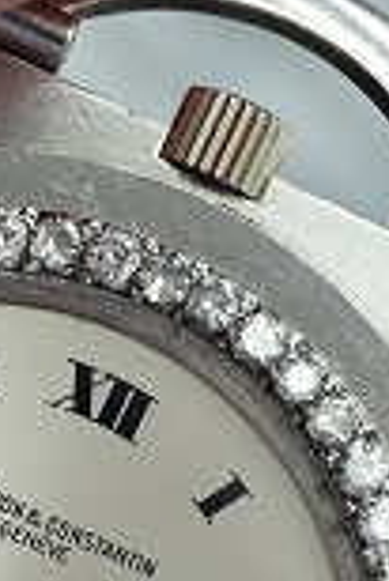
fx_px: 7730
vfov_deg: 4.3
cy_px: 639
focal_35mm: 478
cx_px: -45
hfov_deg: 2.9
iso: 6400
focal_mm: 105
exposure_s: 1/250
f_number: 8
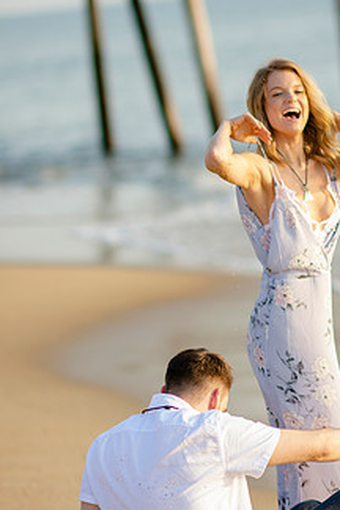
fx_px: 2507
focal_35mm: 177
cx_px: 224
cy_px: 294
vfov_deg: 11.6
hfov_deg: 7.8
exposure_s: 1/1250
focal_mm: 85
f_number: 1.8
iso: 160
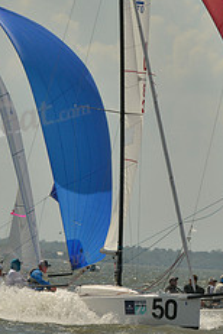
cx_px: 166
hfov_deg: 2.7
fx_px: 4673
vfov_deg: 4.1
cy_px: 35
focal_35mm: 503
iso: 280
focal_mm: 200
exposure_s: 1/1600
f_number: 10
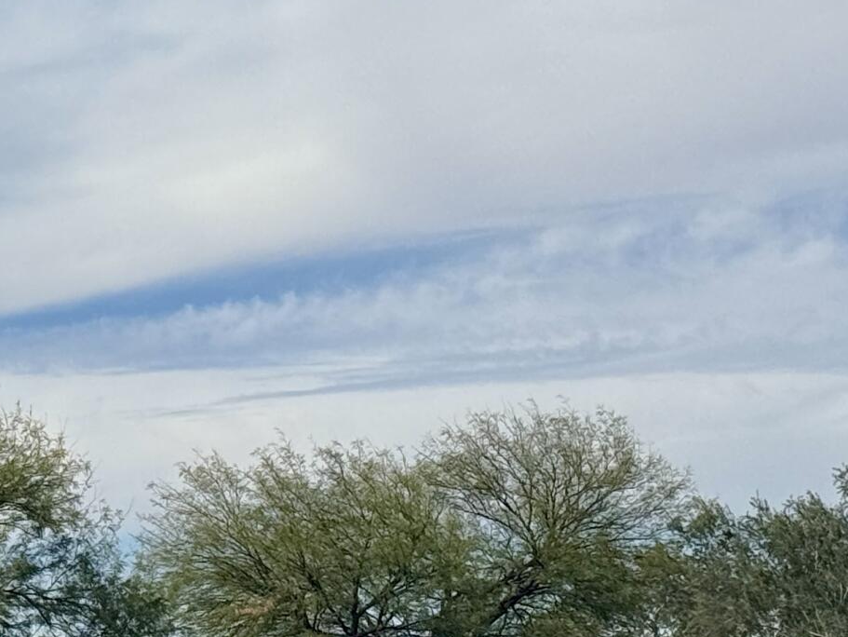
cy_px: 489
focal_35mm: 158
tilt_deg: +4.3
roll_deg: +1.7
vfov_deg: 9.4
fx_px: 3872
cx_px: -376
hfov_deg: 12.0
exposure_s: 1/9901
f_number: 1.78
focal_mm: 6.76
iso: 64
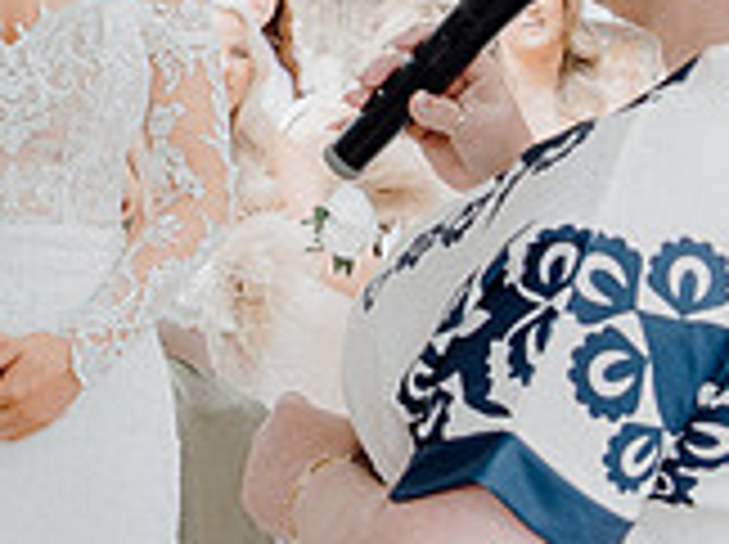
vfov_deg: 11.9
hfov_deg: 15.5
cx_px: -81
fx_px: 2608
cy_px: 124
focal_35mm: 124
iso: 125
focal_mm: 24
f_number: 3.5
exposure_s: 1/200
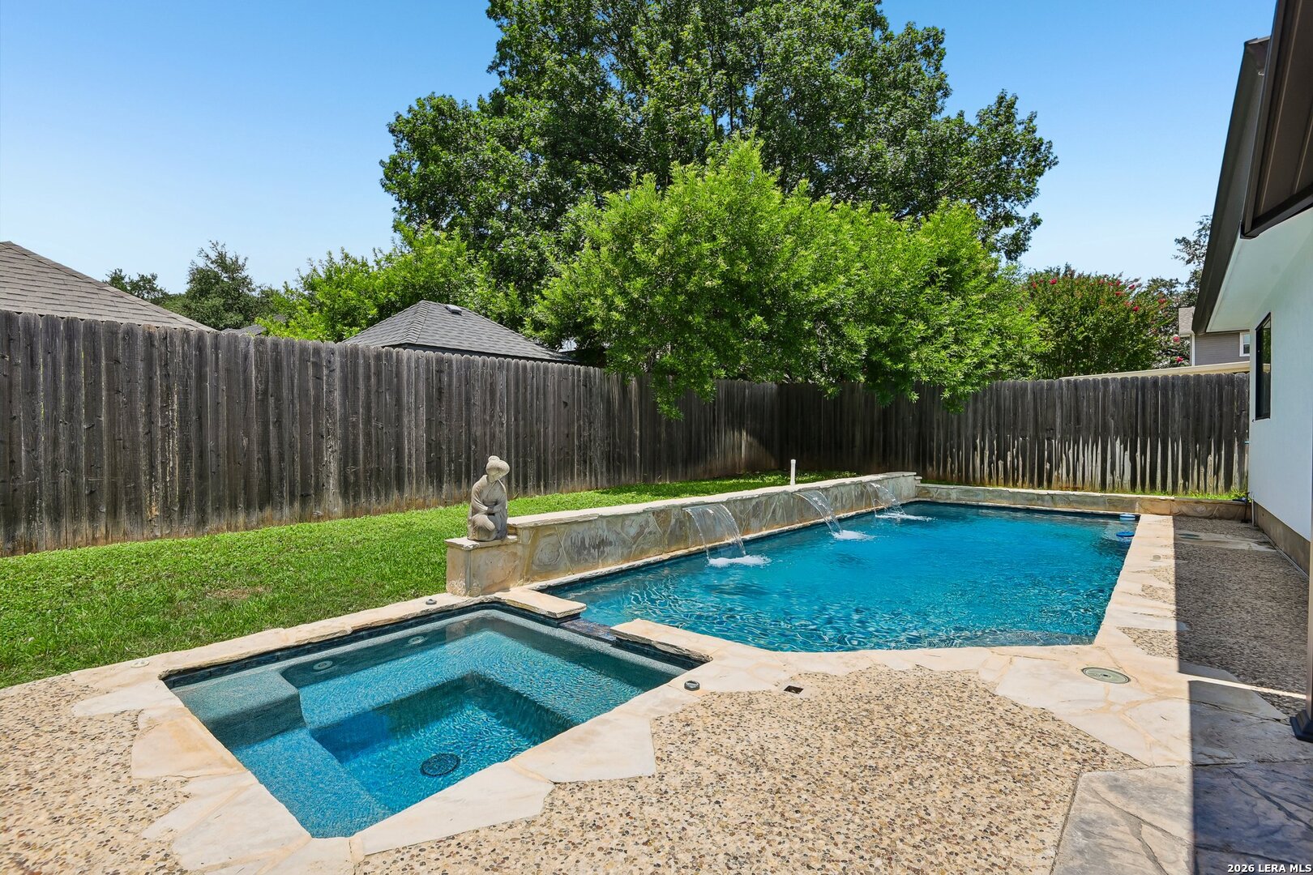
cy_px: 438
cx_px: 656
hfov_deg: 93.3
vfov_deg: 70.4
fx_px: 620
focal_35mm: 17
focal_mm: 17
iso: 400
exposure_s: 1/400
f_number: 8
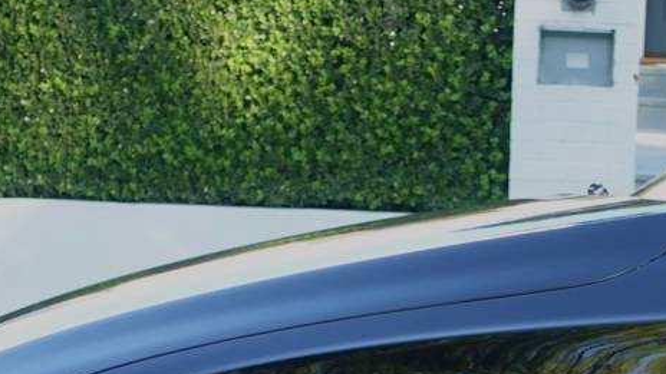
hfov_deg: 10.3
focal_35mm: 208
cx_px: 557
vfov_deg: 5.8
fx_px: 3673
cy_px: 443
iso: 125
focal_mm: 21.27
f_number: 3.2
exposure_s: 1/80
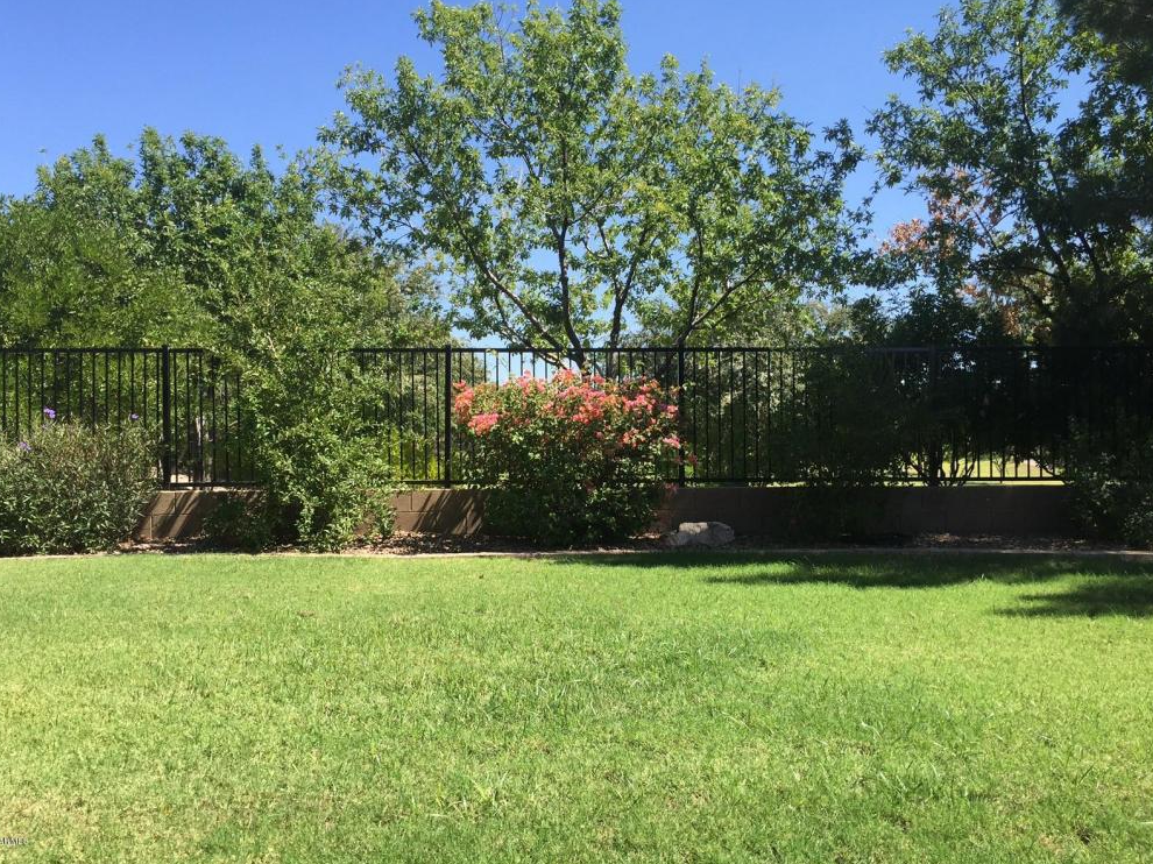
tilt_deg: +0.1
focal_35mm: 30
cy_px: 424
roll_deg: -1.9
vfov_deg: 46.8
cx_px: 567
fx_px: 999
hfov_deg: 60.0
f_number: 2.2
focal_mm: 4.15
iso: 32
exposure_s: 1/989
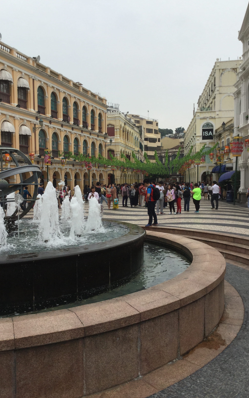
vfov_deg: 58.1
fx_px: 358
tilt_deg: -4.6
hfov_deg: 38.3
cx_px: 112
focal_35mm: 33
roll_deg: -0.1
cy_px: 199
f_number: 2.4
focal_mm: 3.3
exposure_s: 1/734
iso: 25
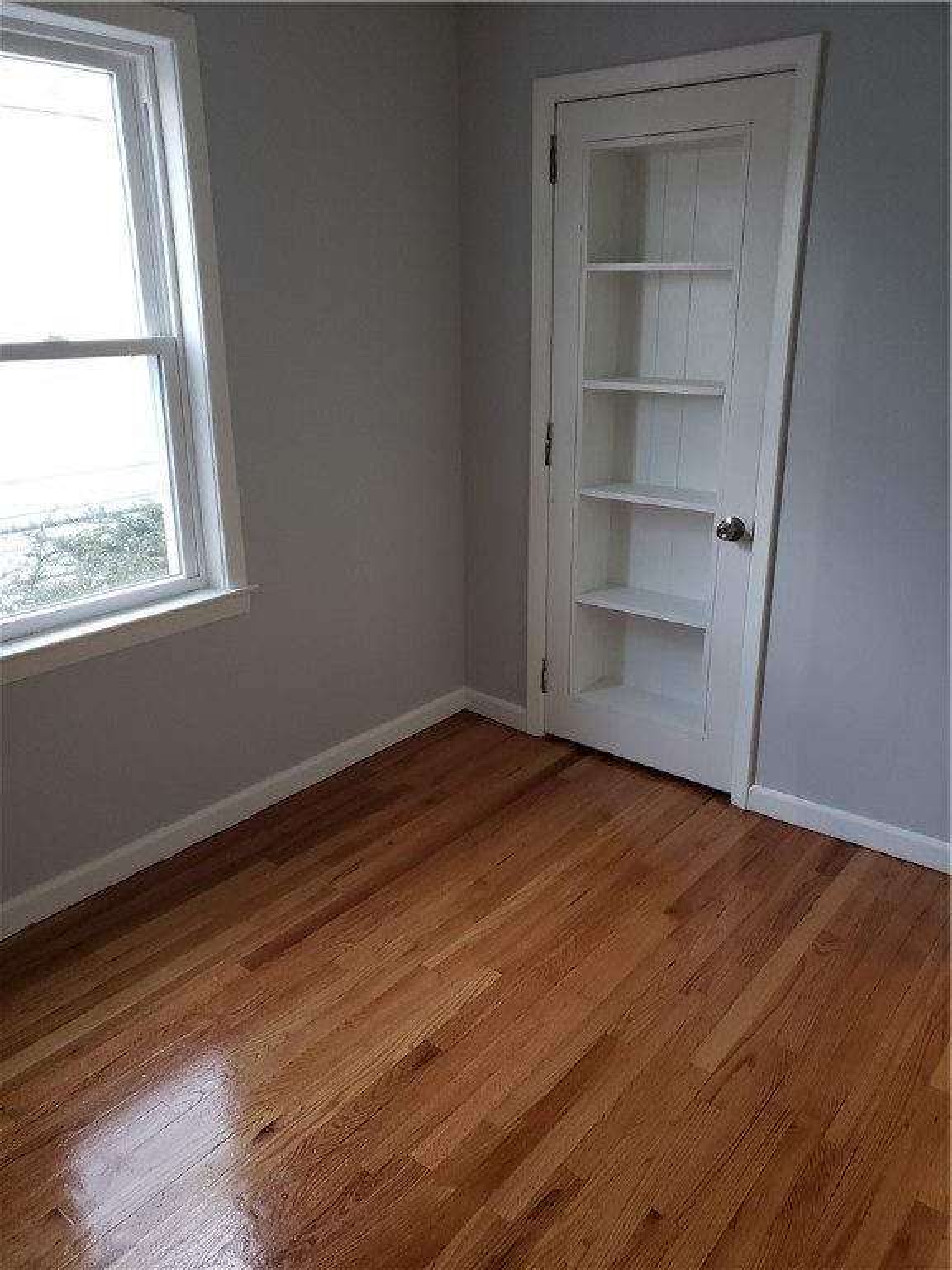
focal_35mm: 26
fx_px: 953
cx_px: 476
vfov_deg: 67.3
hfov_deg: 53.1
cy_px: 635
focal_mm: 4.3
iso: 320
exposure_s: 1/60
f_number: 1.5
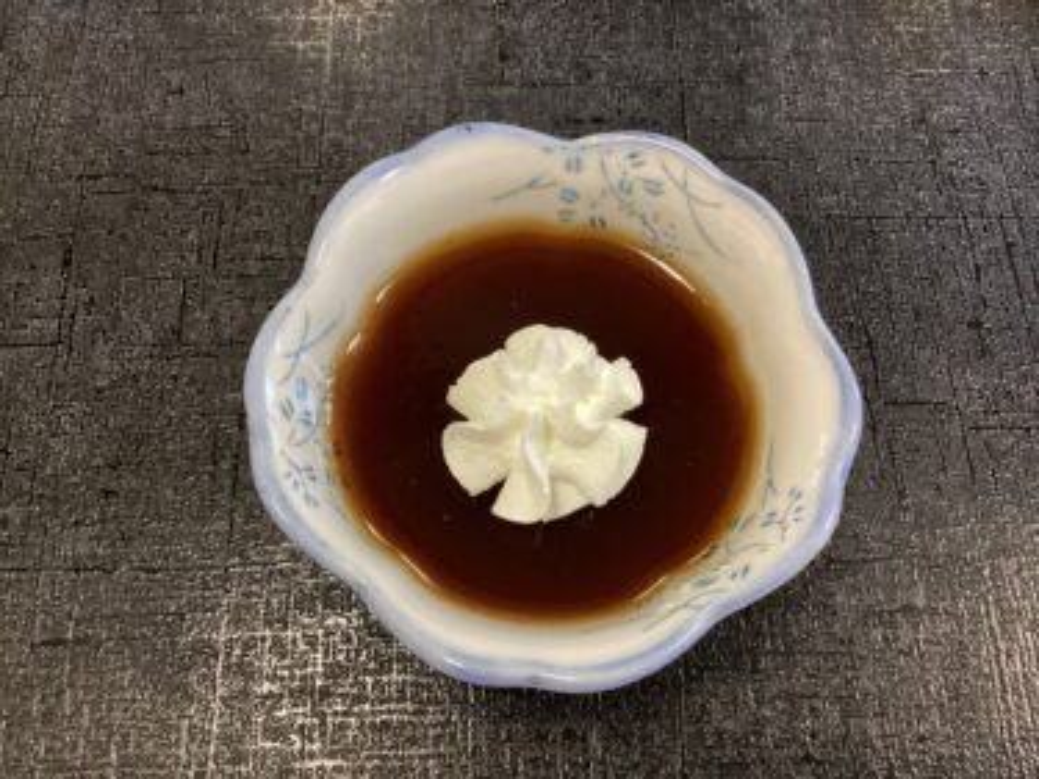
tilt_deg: -69.3
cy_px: 390
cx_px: 520
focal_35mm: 31
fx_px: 930
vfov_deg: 45.4
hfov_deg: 58.4
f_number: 2.4
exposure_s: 1/40
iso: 320
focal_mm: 3.3
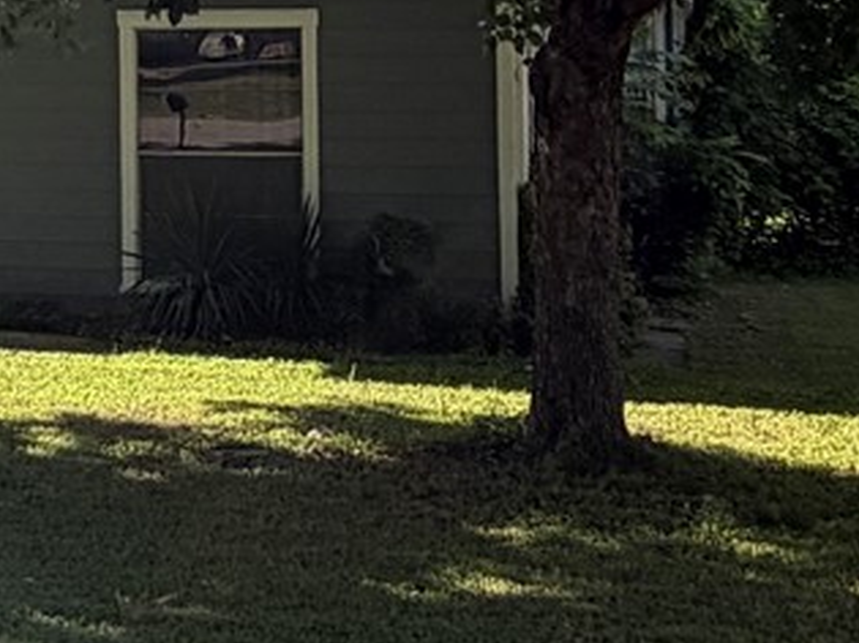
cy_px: -5
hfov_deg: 20.3
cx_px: -136
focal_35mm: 91
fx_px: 2257
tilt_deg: -0.3
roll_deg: +0.7
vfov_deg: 15.9
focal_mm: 2.22
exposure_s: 1/770
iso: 40
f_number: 2.2
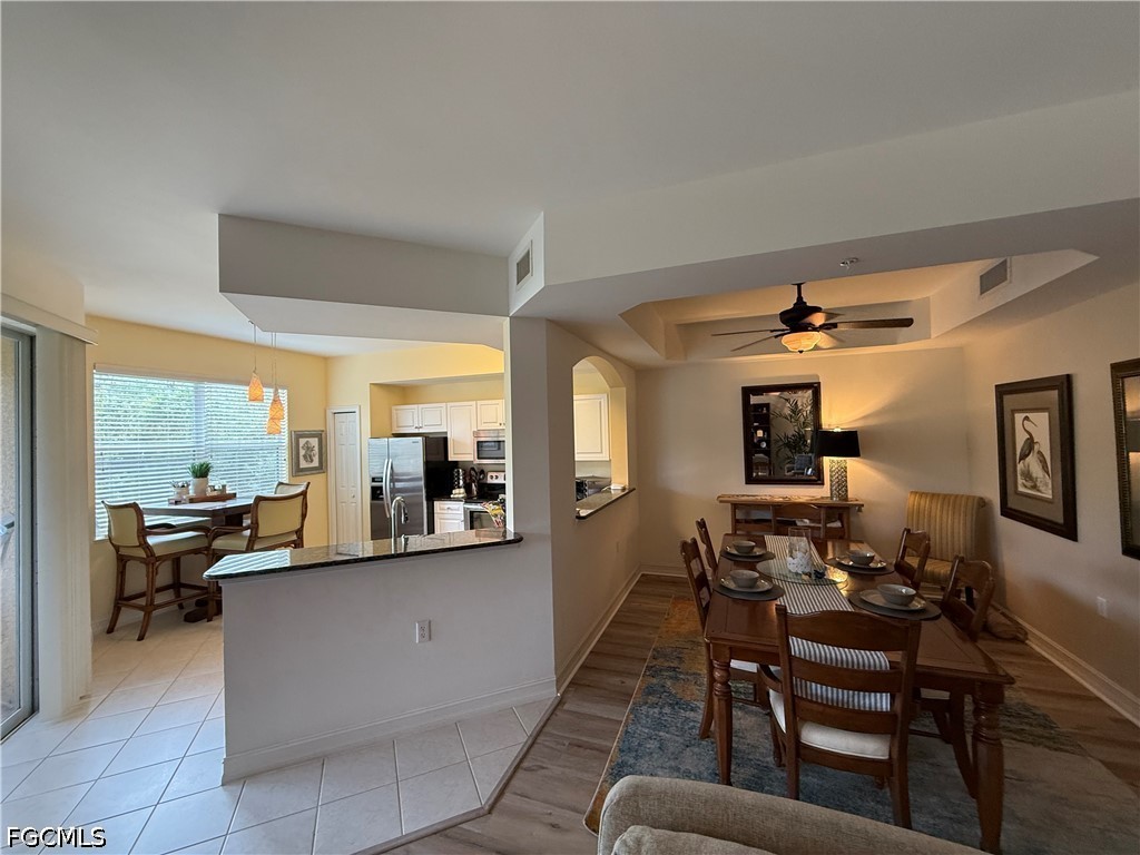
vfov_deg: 85.7
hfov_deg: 102.1
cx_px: 570
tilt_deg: +1.4
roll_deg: +1.1
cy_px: 428
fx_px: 461
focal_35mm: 14
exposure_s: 1/120
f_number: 2.2
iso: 250
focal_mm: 2.22
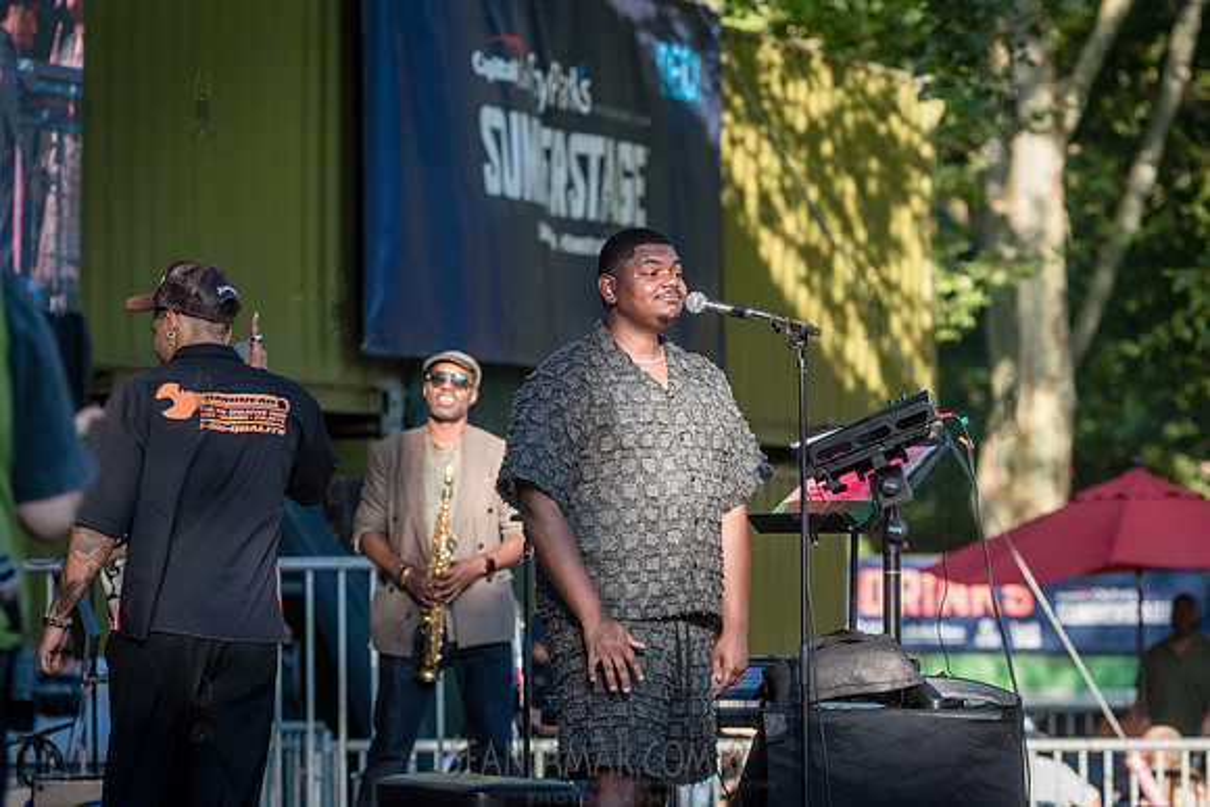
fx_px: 5898
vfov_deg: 7.8
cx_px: 672
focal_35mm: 175
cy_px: 323
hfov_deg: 11.7
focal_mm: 145
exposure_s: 1/1600
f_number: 4.5
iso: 1000
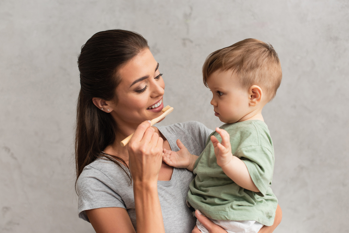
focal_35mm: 50
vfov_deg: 27.0
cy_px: 116
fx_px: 485
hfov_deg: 39.6
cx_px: 174
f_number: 3.5
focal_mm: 50
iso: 125
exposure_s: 1/160
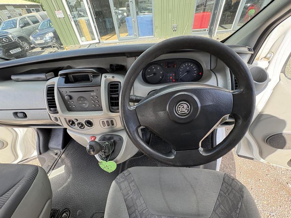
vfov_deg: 85.7
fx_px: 118
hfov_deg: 102.1
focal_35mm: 14
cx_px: 146
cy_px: 109
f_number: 2.2
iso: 100
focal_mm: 2.22
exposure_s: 1/139
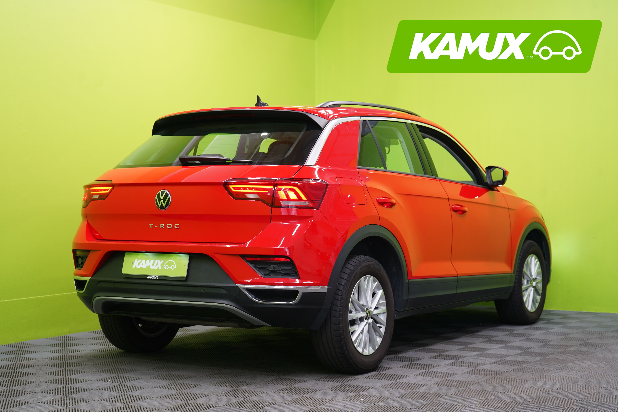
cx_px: 309
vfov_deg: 23.0
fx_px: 1013
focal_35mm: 59
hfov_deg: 33.9
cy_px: 206
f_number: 5
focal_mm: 59
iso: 400
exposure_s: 1/25
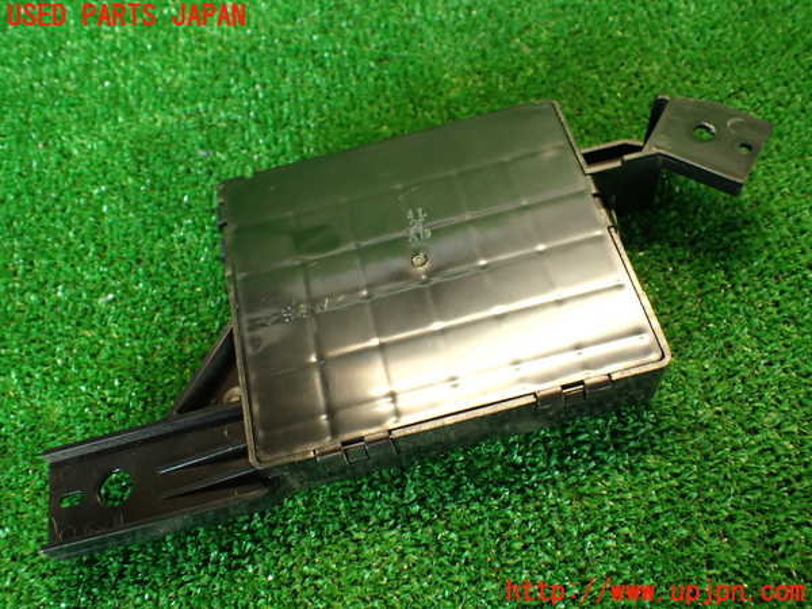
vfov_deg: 44.2
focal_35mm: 32
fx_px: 751
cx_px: 406
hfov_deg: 56.8
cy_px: 304
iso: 320
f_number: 2.4
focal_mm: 5.79
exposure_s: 1/30
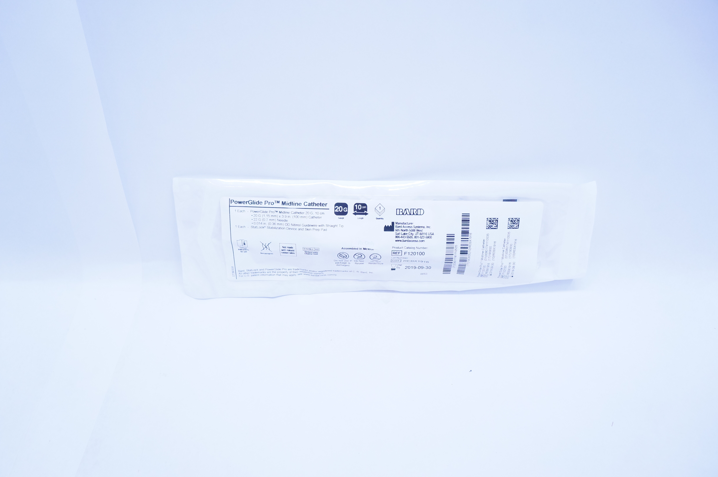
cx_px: 359
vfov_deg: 45.6
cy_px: 238
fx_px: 568
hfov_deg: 64.6
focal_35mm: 28
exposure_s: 1/200
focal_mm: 19
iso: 800
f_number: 5
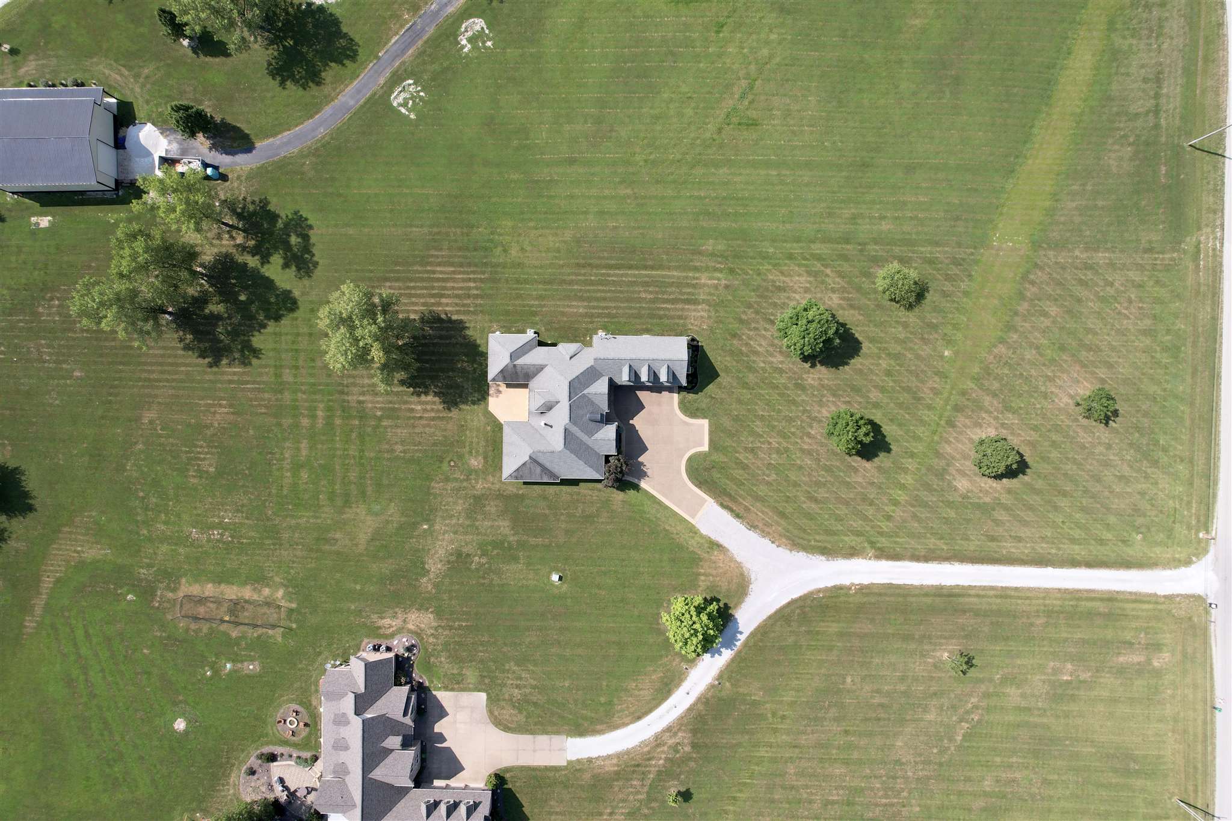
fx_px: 753
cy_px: 410
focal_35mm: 22
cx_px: 616
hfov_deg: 78.6
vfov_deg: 57.2
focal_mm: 8.38
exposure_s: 1/1250
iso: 110
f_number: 2.8
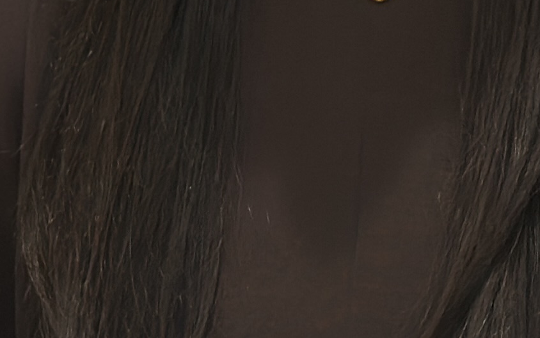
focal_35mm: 243
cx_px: 184
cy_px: -148
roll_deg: +0.4
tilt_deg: -3.8
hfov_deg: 8.6
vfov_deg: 5.4
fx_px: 3577
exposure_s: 1/100
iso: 160
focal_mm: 6.86
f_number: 1.78
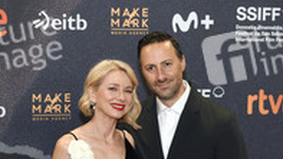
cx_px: 145
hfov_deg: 11.9
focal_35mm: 181
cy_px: 266
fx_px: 1359
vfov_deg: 6.6
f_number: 4.5
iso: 800
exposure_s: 1/320
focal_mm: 85
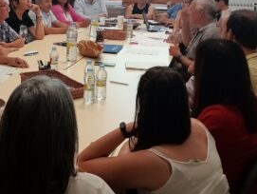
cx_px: 32
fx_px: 446
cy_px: 38
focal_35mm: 60
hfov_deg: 30.9
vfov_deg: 24.1
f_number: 1.8
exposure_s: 1/33.3
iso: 492
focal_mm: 4.04
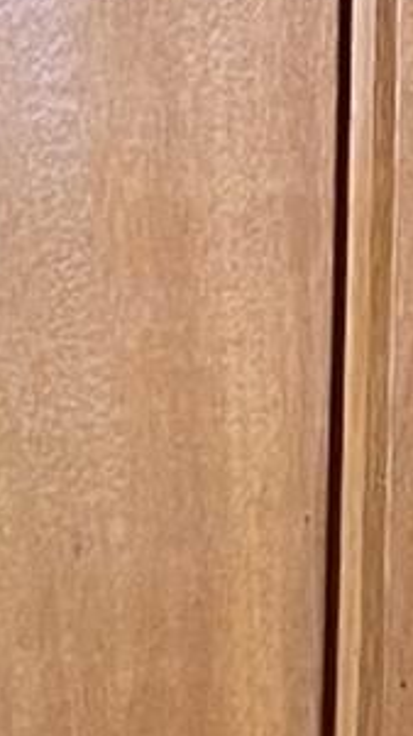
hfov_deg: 3.7
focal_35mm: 289
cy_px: -37
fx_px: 5634
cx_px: 2280
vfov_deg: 7.4
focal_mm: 4.2
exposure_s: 1/60
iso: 80
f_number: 1.6
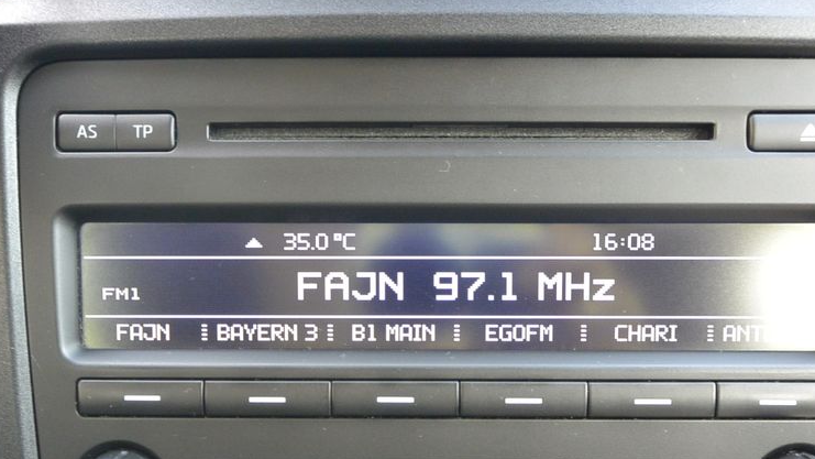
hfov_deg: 48.4
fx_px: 908
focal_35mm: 42
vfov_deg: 27.8
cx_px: 408
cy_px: 363
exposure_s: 1/60
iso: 640
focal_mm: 11
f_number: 3.5
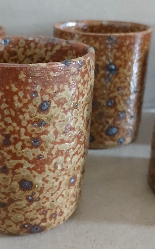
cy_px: 116
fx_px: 291
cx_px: 44
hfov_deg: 29.5
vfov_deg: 46.2
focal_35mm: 43
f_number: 1.8
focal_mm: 3.98
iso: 800
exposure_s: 1/16.7
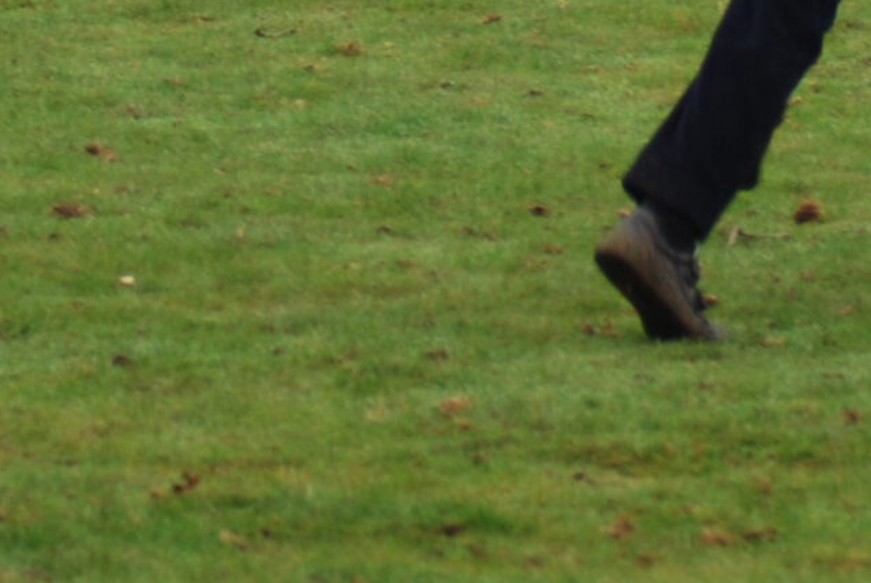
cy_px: -528
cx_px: 493
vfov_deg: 3.3
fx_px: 10197
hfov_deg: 4.9
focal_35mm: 421
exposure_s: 1/250
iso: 200
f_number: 4
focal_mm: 70
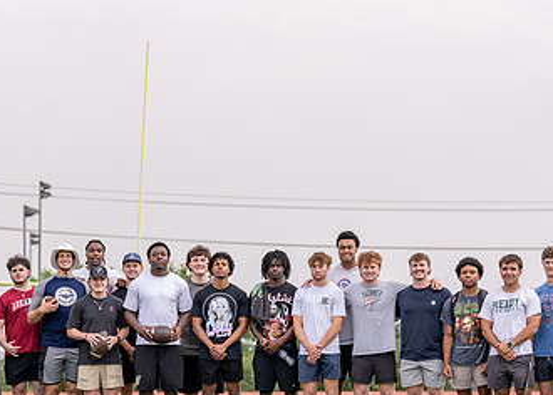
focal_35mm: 158
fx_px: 2483
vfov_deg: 9.1
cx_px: 119
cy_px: 329
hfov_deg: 12.7
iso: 100
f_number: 2.8
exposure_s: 1/640
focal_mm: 85
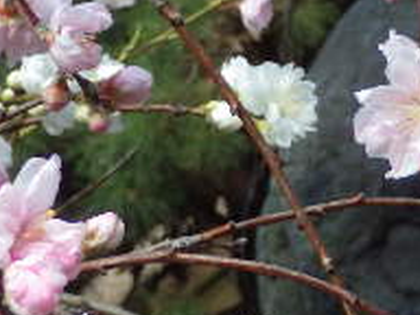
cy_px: 136
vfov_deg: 7.2
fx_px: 2512
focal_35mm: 207
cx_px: 466
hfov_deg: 9.5
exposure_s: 1/250
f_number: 4.9
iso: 125
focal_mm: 11
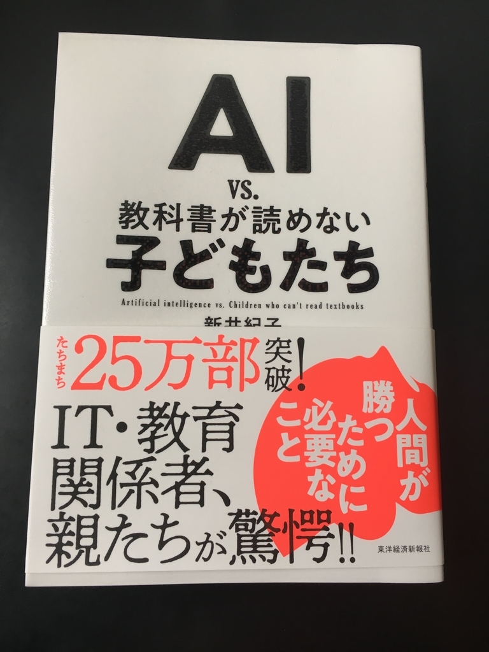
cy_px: 326
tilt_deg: -79.8
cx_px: 244
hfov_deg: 48.2
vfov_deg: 61.7
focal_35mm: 29
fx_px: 546
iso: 50
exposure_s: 1/30
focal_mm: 4.15
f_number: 2.2
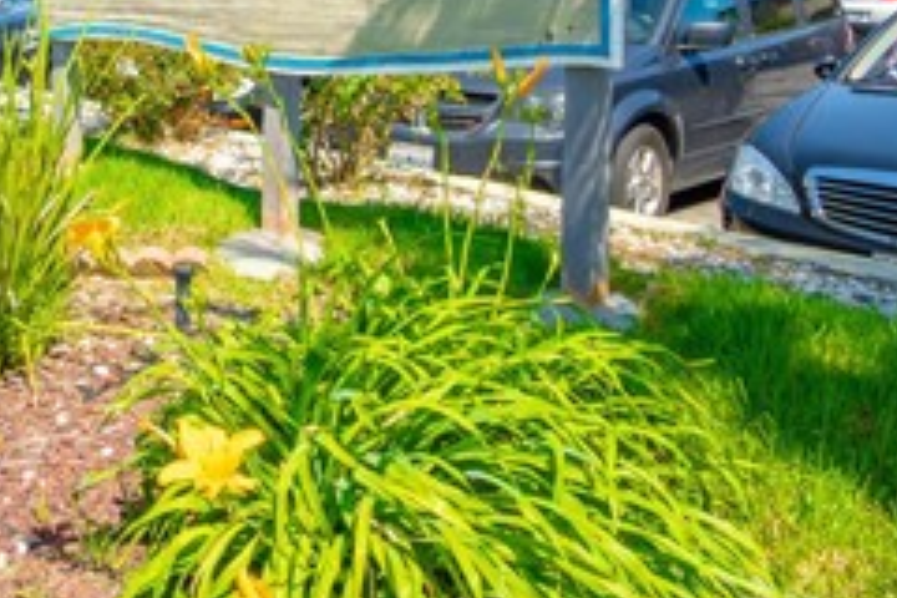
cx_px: 206
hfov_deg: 46.4
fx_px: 997
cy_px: -56
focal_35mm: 40
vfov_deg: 30.1
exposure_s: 1/2500
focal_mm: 10
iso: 320
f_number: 4
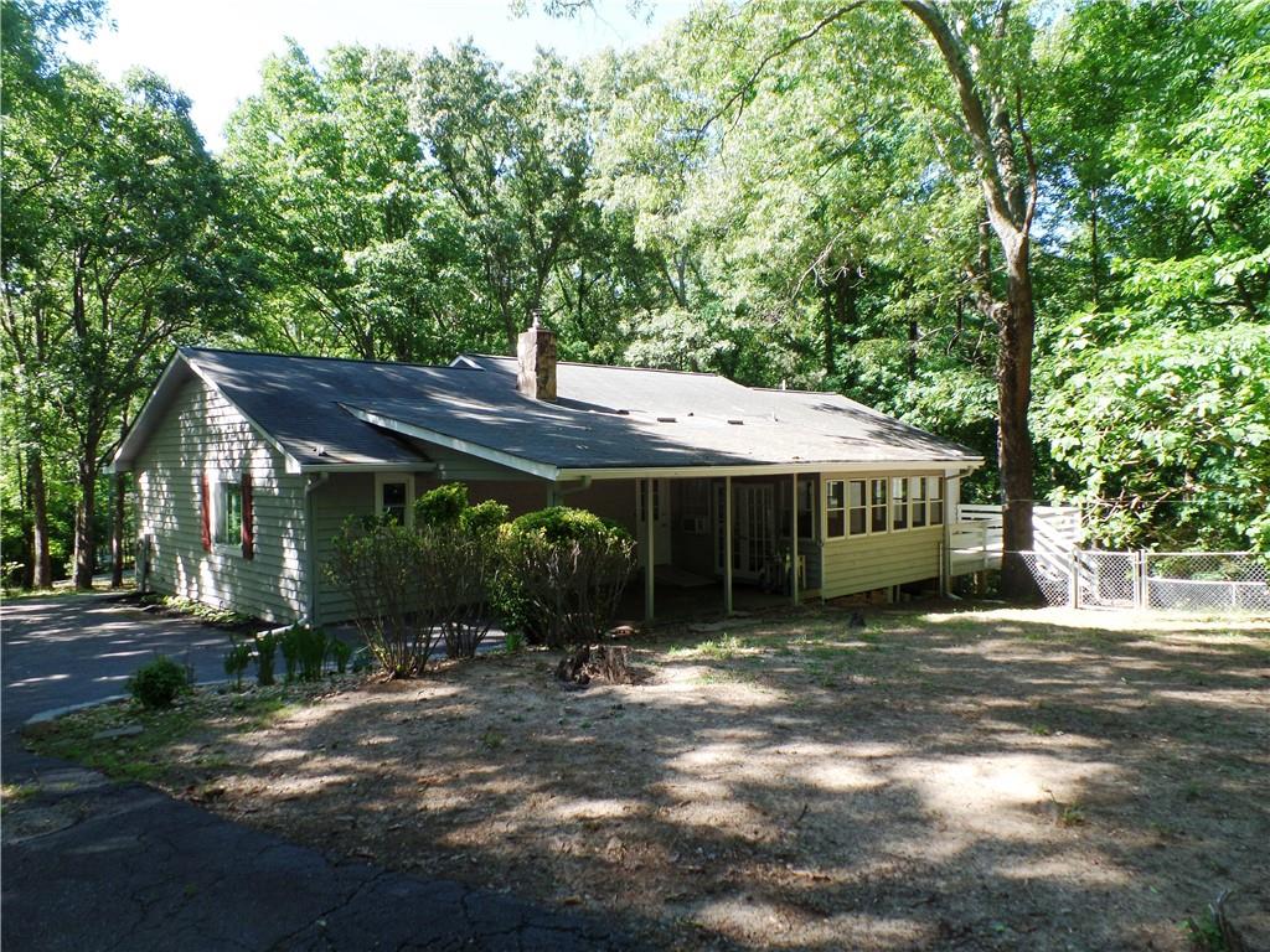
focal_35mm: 23
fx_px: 844
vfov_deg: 58.9
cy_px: 476
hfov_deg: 73.9
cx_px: 635
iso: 100
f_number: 3.5
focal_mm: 4.1
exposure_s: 1/125
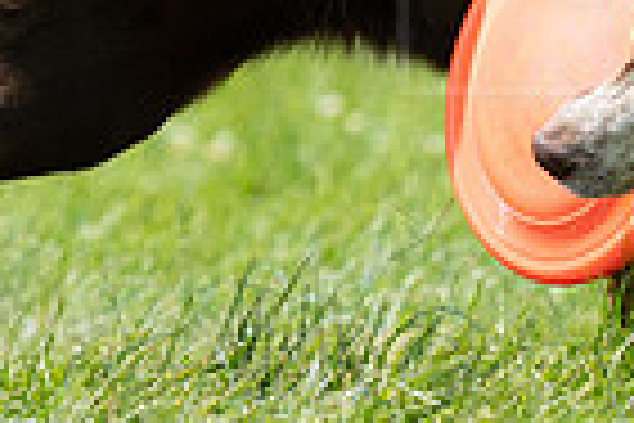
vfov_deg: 0.9
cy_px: 25
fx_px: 27806
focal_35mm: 1579
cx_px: 827
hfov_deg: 1.3
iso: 1600
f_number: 6.3
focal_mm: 385
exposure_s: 1/4000
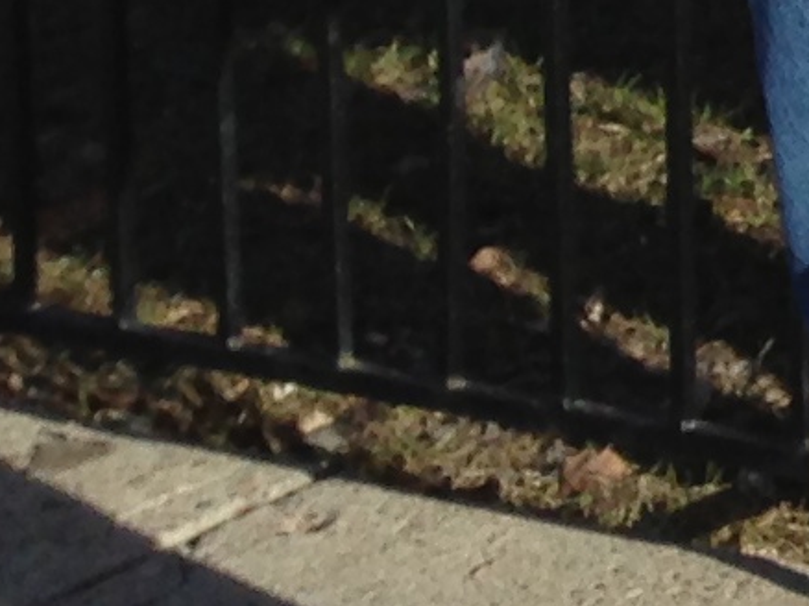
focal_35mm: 246
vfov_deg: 5.7
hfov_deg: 6.8
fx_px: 5746
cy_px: -1086
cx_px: 2832
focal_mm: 4.13
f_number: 2.4
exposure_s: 1/1355
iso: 50
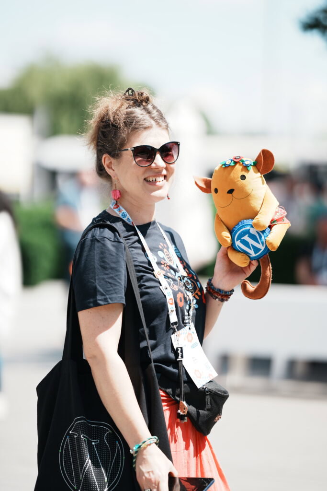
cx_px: 164
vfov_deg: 15.2
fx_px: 1839
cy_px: 246
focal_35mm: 135
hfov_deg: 10.2
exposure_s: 1/4000
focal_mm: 135
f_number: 1.8
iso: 125
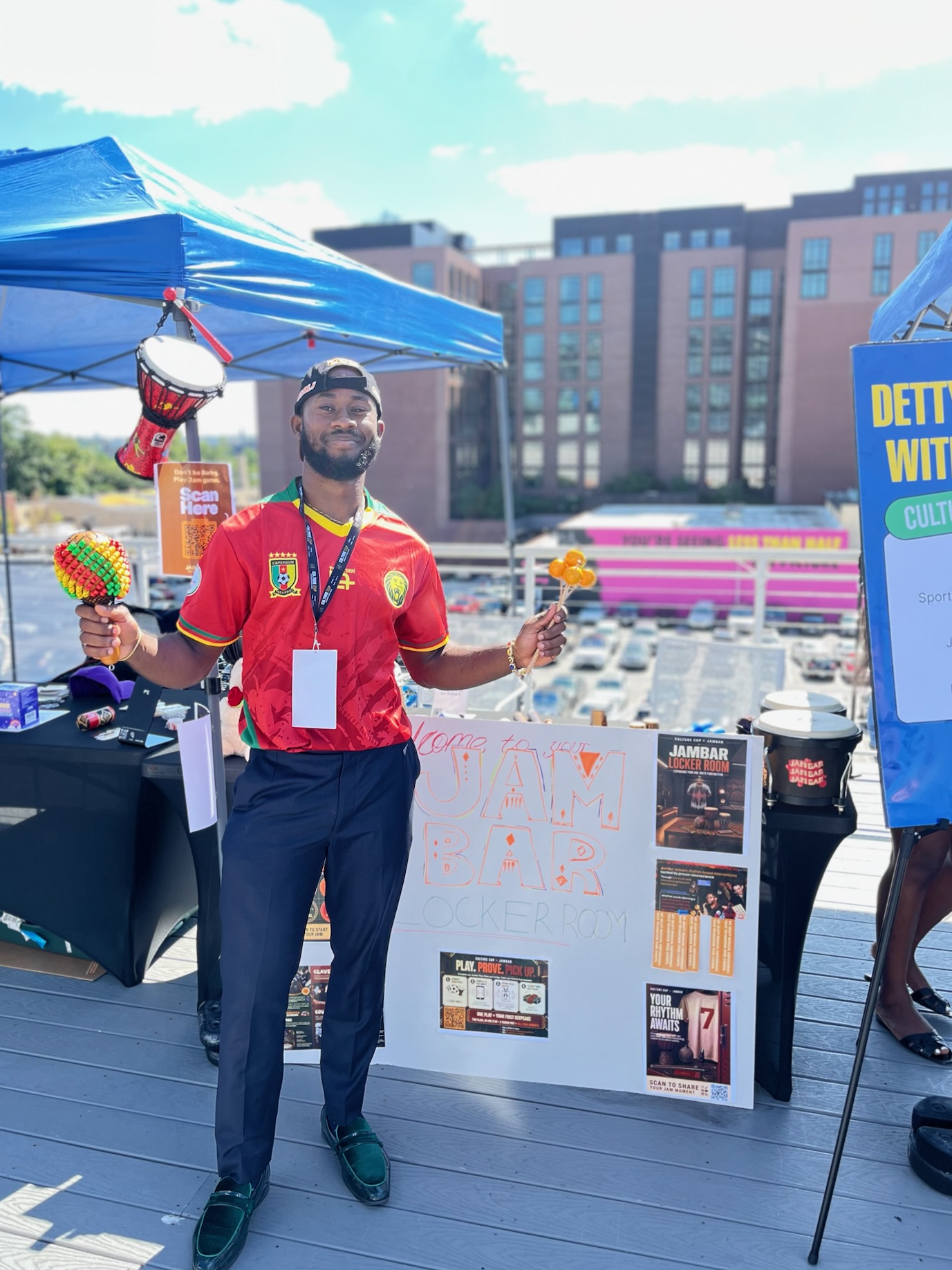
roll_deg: +1.2
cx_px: 439
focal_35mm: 29
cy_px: 630
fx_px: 1063
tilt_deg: -10.3
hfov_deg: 48.2
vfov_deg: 61.7
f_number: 1.6
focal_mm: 5.1
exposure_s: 1/348
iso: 50
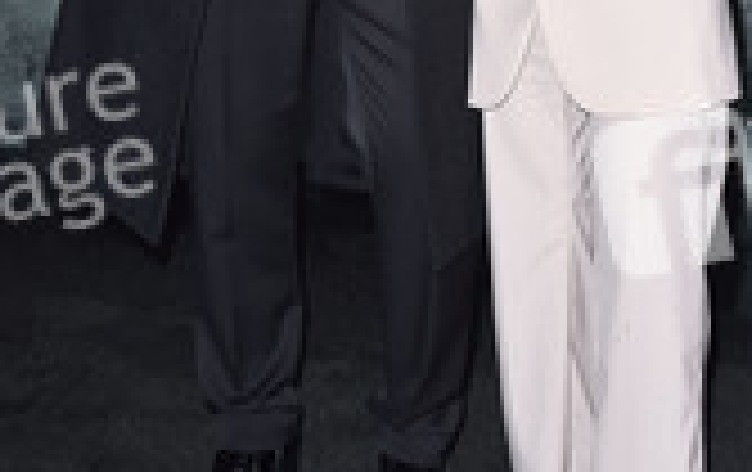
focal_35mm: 117
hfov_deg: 17.8
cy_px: -54
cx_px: 417
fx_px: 2402
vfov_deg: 11.1
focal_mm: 48
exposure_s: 1/250
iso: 640
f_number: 6.3
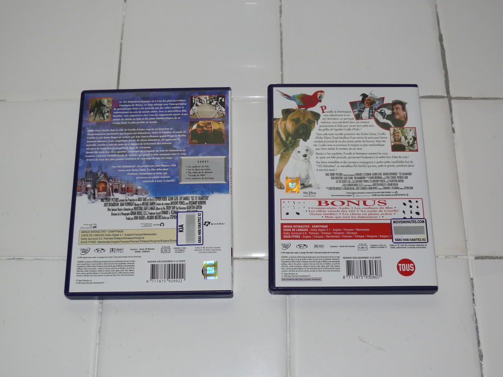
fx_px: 727
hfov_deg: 38.2
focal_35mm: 50
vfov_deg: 29.1
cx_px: 252
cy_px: 188
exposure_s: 1/30
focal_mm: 9.6
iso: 100
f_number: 3.2
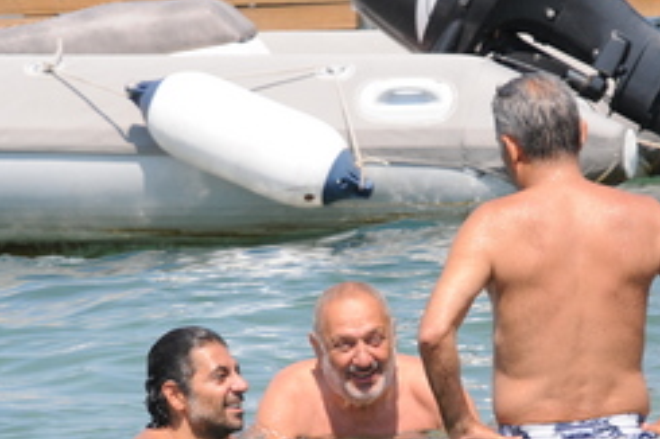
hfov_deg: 2.2
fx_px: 17221
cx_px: 415
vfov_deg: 1.5
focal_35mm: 940
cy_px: 295
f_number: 11
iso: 400
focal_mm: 320
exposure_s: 1/500
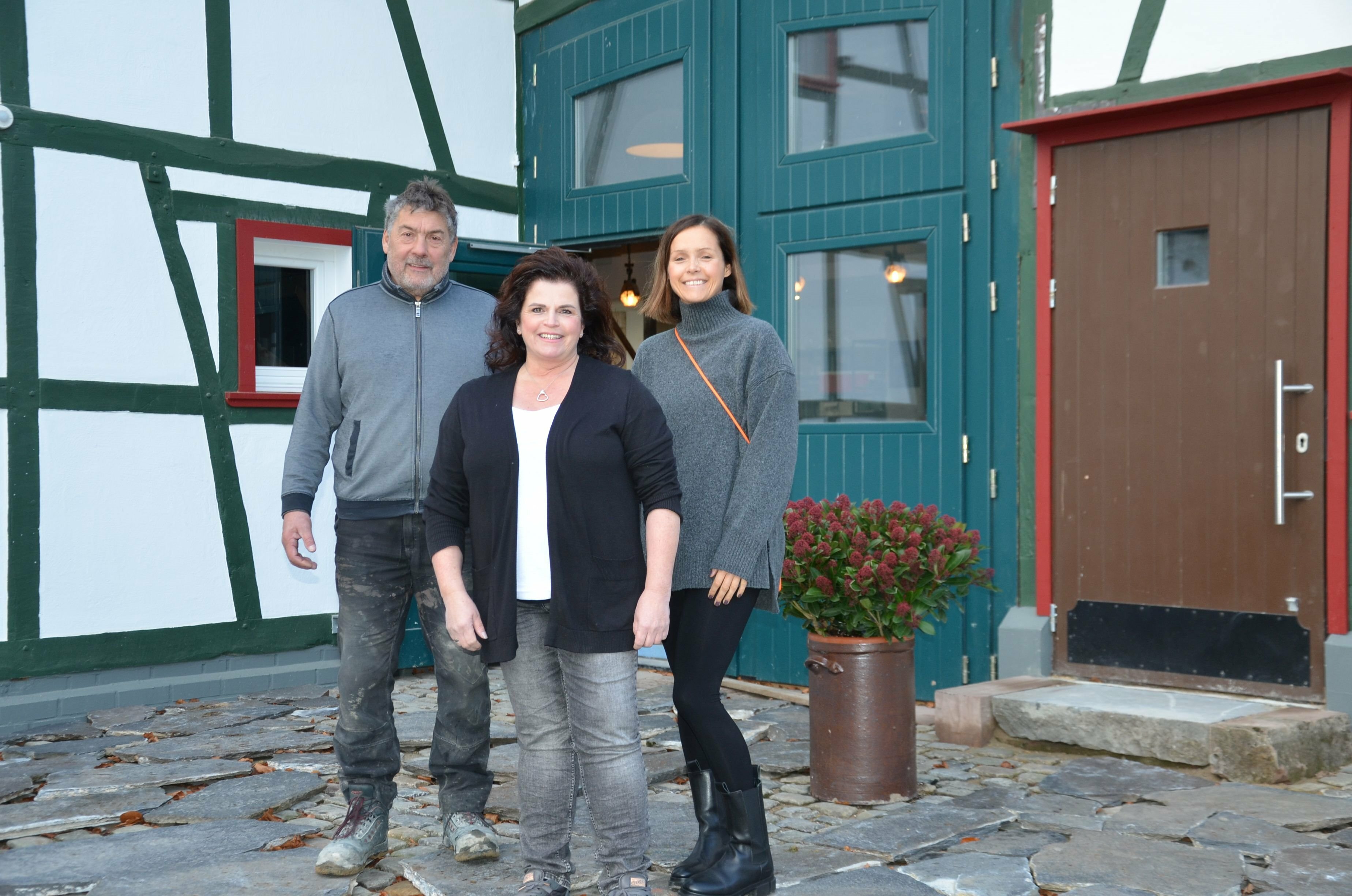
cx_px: 676
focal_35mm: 48
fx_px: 1799
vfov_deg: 28.0
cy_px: 448
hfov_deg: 41.2
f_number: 4.2
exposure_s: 1/125
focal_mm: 32
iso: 400
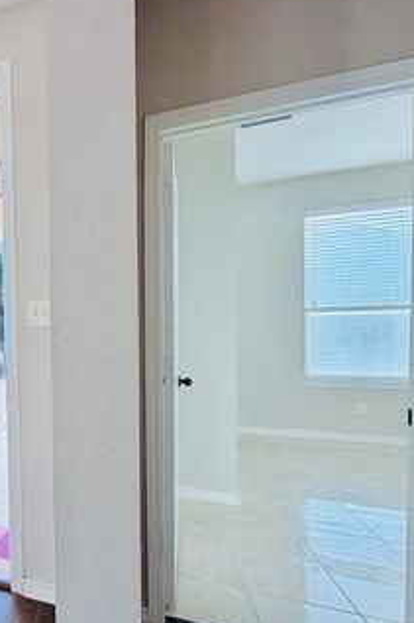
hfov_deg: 42.0
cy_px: 339
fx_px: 397
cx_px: -53
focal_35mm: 23
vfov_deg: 76.0
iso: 32
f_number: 2.2
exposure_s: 1/120
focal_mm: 2.22
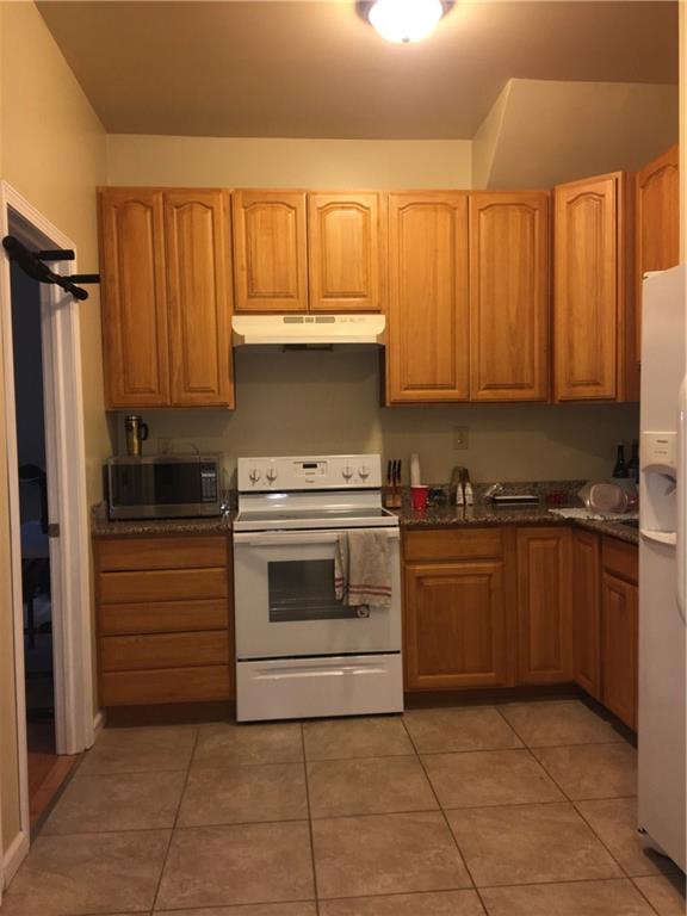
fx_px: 767
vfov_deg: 61.7
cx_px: 344
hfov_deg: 48.2
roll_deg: +1.8
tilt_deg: -3.8
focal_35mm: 29
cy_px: 458
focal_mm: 4.15
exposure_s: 1/30
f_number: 2.2
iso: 64
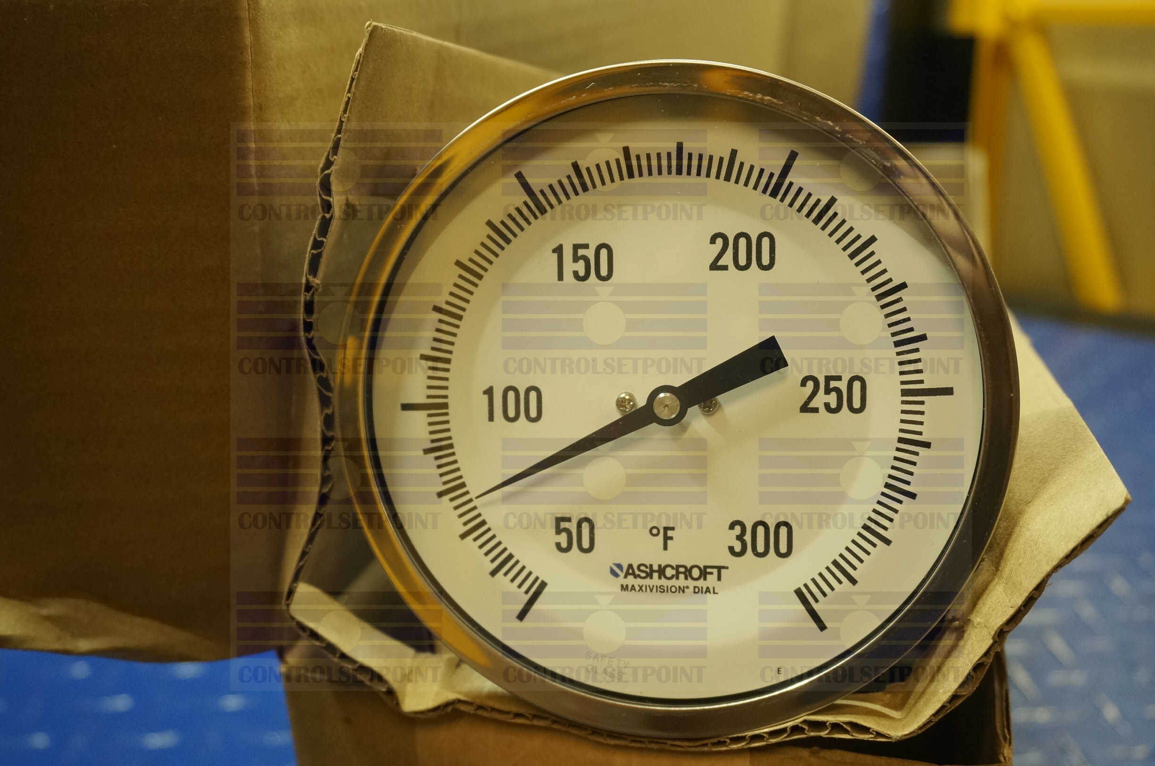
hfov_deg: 51.4
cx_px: 578
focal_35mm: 38
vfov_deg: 35.4
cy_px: 383
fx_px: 1201
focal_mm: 25
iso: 800
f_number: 5
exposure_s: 1/80
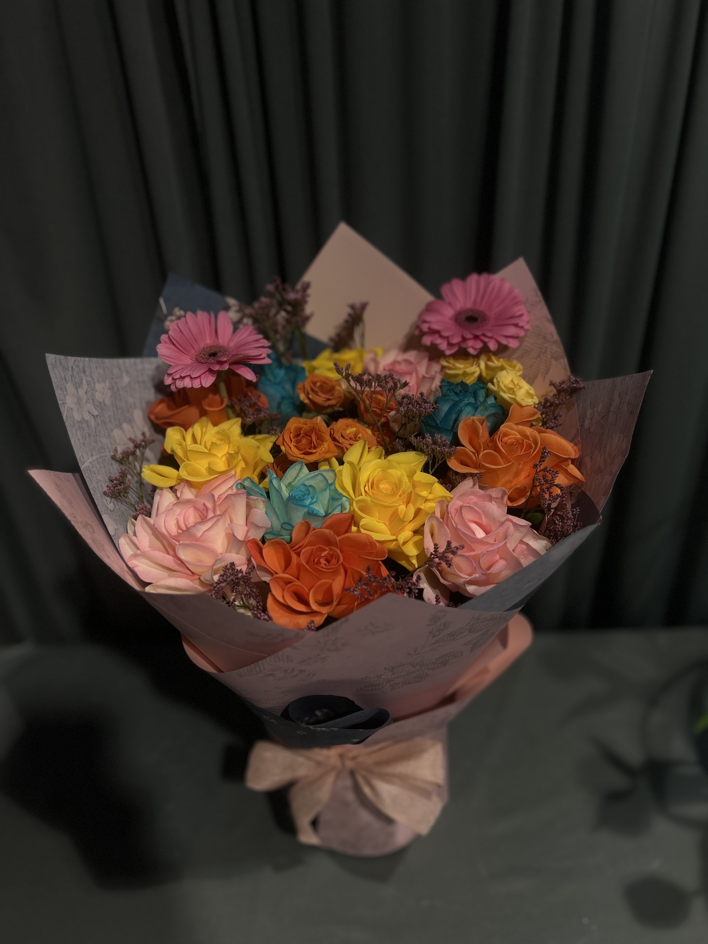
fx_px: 709
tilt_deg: -32.2
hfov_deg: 53.1
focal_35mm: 26
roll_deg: +2.0
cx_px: 354
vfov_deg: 67.3
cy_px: 472
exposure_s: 1/658
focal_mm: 5.7
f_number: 1.5
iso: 50
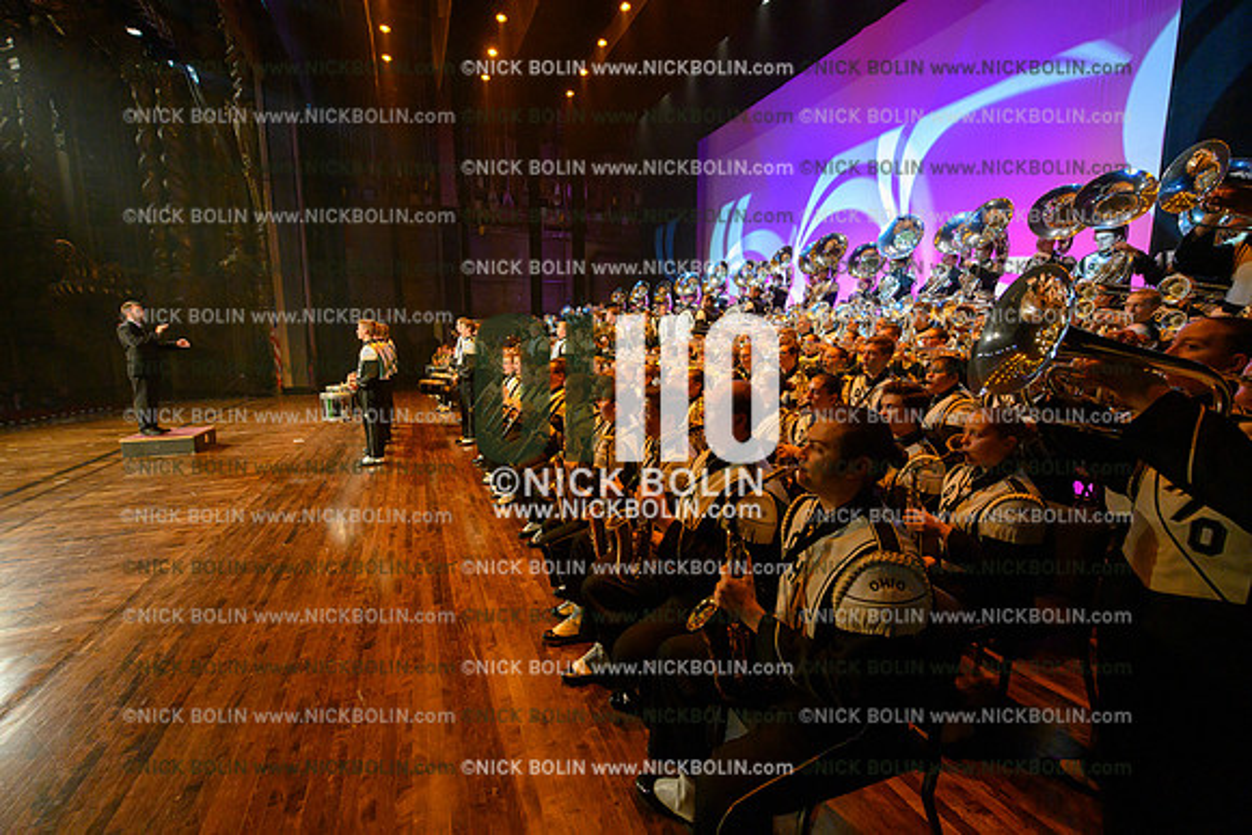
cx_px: 626
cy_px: 418
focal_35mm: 14
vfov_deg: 81.2
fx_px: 487
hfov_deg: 104.2
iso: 8000
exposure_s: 1/160
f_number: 5
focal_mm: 14
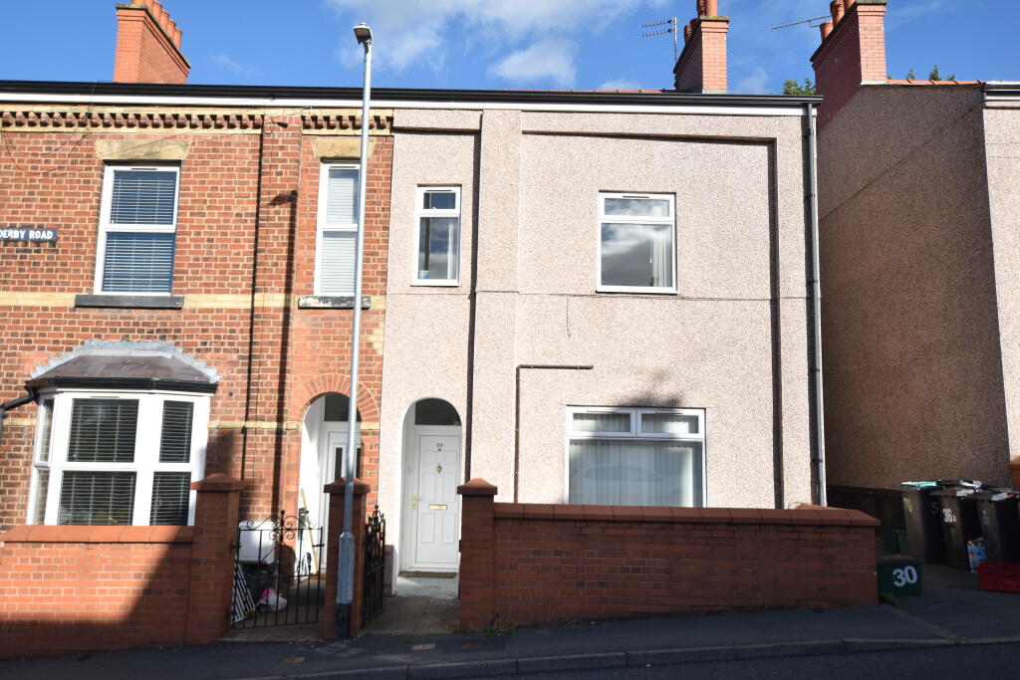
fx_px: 765
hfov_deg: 67.4
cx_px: 510
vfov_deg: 47.9
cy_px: 340
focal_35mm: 27
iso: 100
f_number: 3.5
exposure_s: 1/800
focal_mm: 18
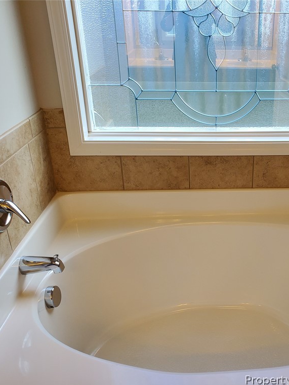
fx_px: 389
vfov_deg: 52.6
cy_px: 194
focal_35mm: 35
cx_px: 232
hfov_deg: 39.1
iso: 125
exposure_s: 1/120
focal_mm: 4.3
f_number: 2.4
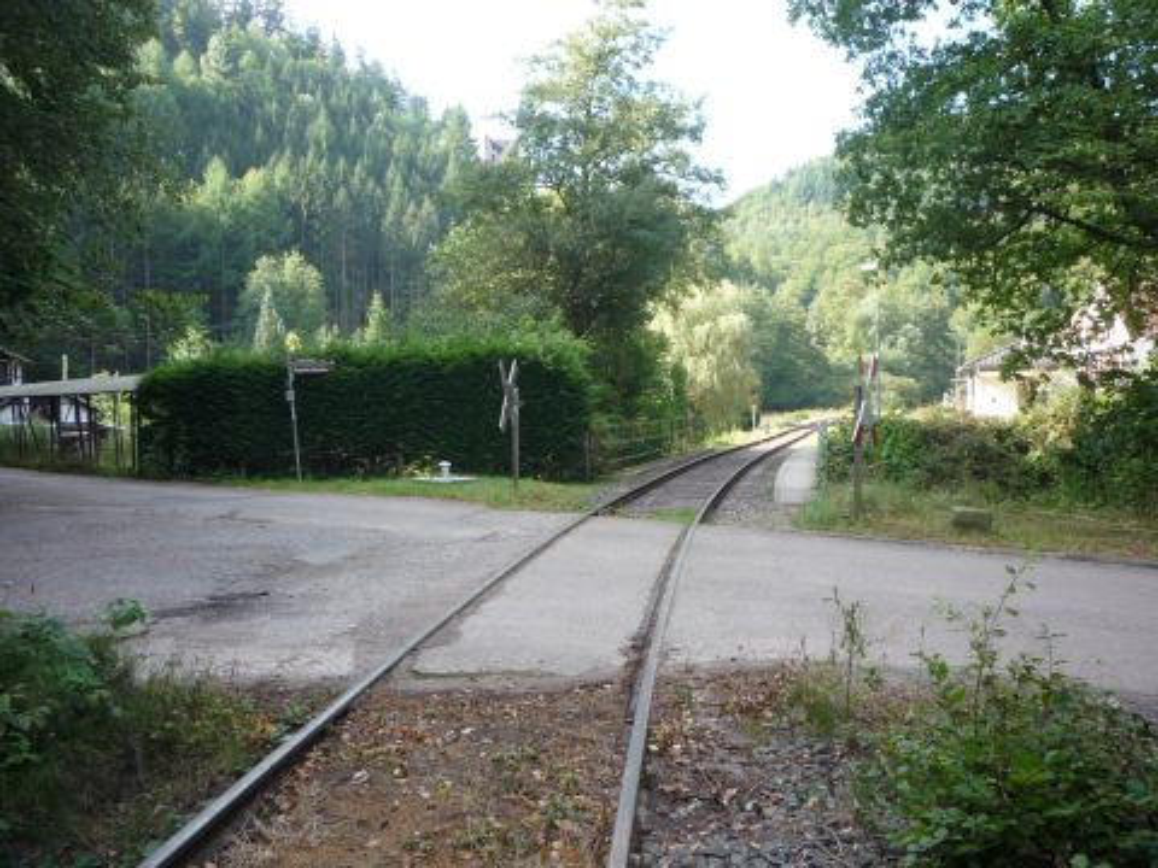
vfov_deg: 44.2
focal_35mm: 32
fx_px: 1070
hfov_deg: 56.8
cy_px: 434
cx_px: 579
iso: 100
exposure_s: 1/100
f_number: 4
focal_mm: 5.2
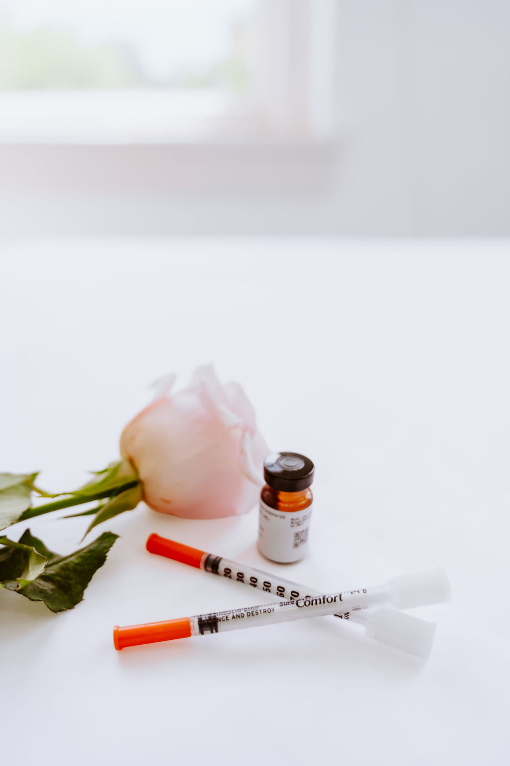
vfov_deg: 65.5
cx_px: 255
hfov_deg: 46.4
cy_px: 383
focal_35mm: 28
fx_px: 595
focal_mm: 28
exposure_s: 1/1000
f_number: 2.8
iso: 250
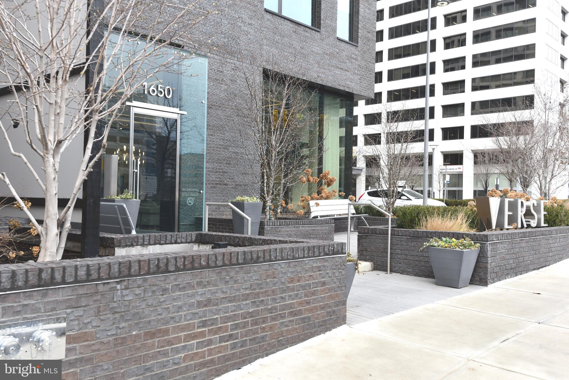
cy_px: 190
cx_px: 284
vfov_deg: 37.9
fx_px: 553
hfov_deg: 54.4
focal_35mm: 35
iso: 400
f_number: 7.1
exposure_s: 1/200
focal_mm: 35
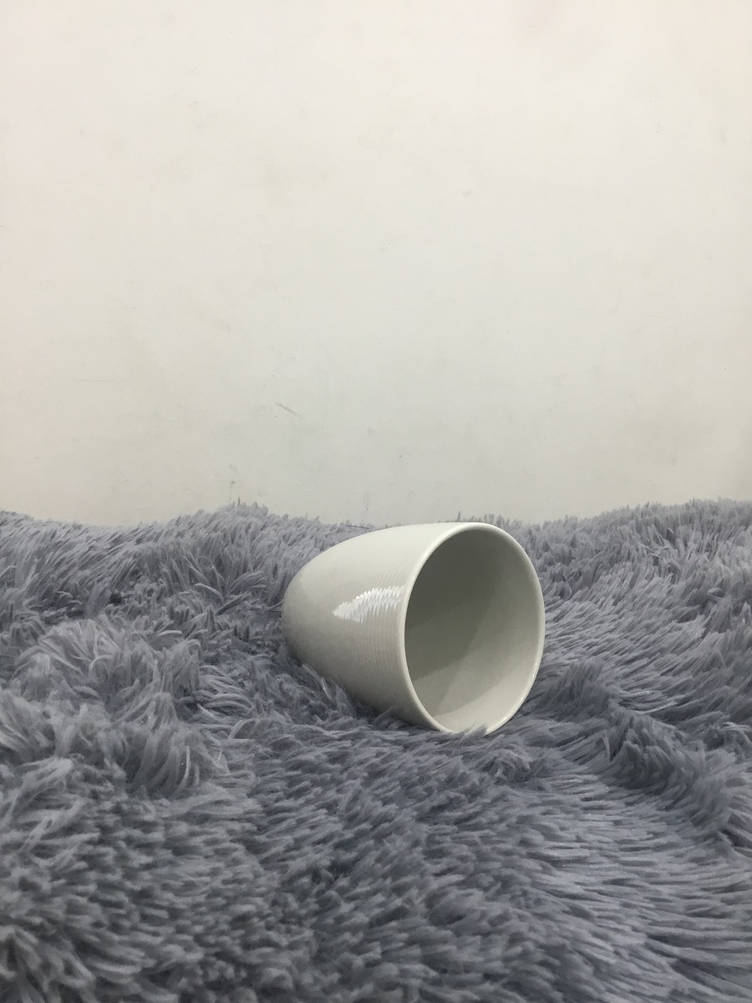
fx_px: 898
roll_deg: -0.5
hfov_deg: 45.4
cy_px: 502
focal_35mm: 31
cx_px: 376
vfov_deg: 58.4
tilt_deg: -10.7
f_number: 2.4
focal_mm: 3.3
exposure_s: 1/33
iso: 80
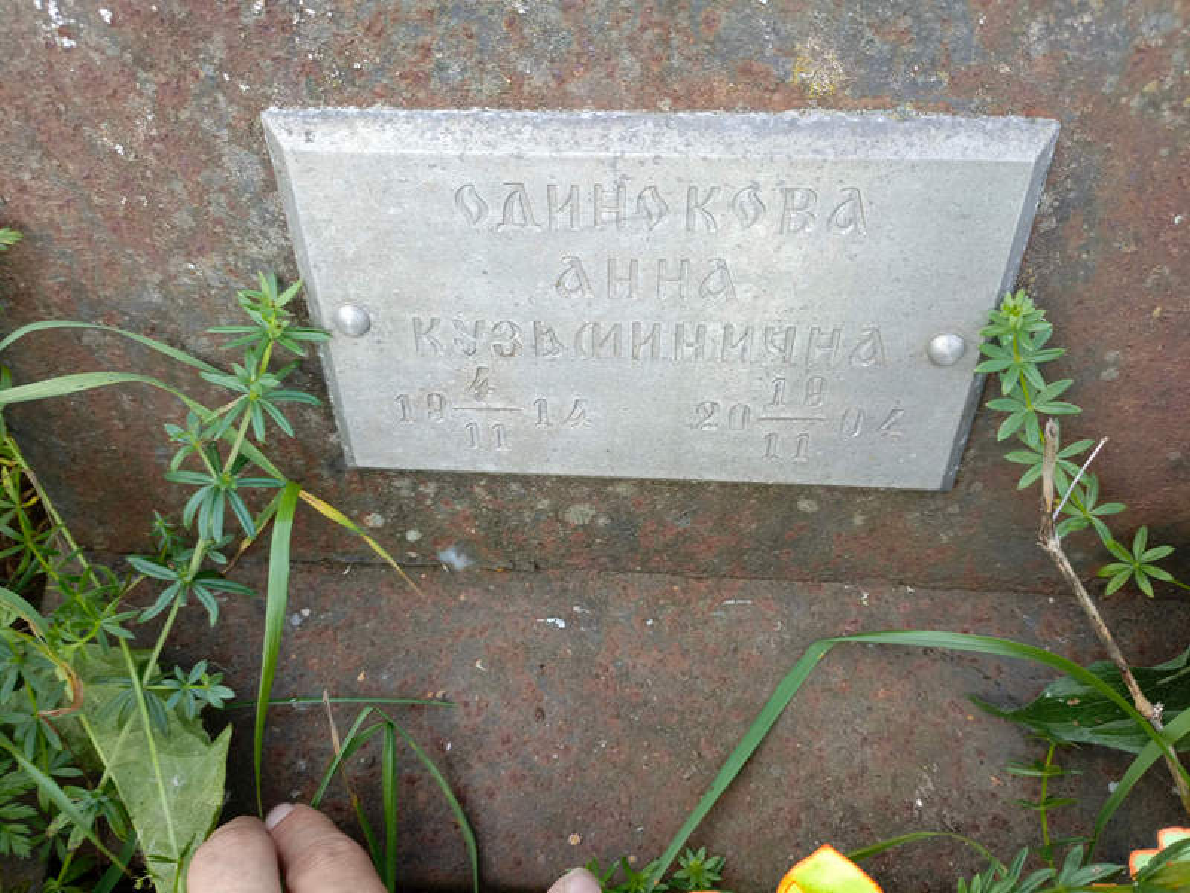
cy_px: 446
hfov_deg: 69.4
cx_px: 595
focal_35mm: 25
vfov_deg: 54.9
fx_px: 859
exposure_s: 1/100
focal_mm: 4.76
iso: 195
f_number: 1.69
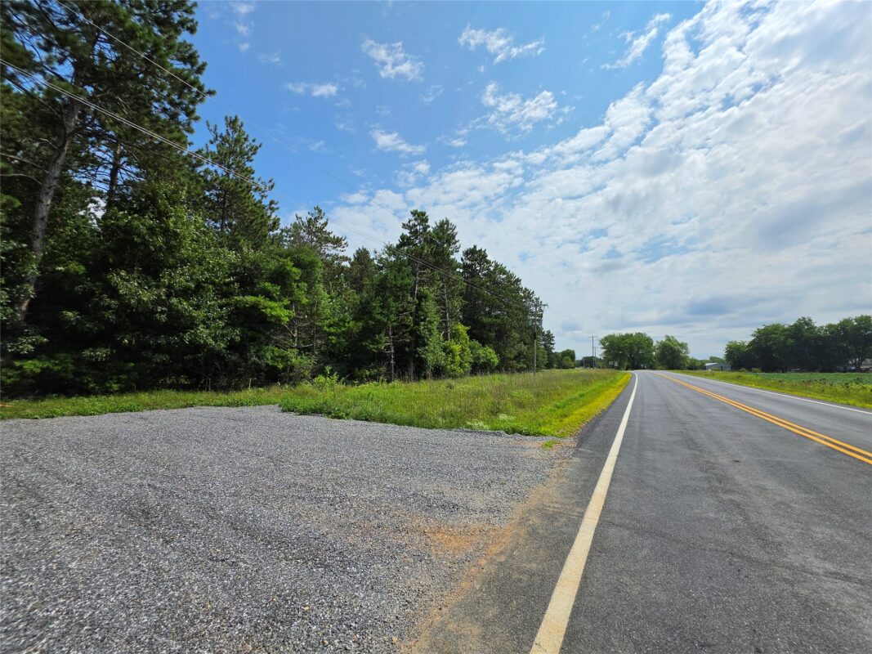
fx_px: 327
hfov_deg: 106.2
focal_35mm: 13
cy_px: 327
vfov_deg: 89.9
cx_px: 436
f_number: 1.9
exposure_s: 1/4411
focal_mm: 2.2
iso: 32
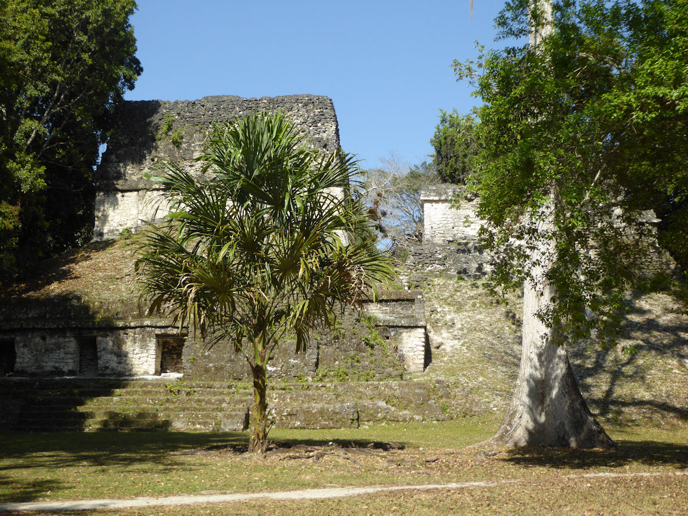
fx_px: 994
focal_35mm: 50
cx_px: 344
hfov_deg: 38.2
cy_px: 258
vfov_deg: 29.1
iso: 100
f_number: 4.1
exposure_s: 1/500
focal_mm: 9
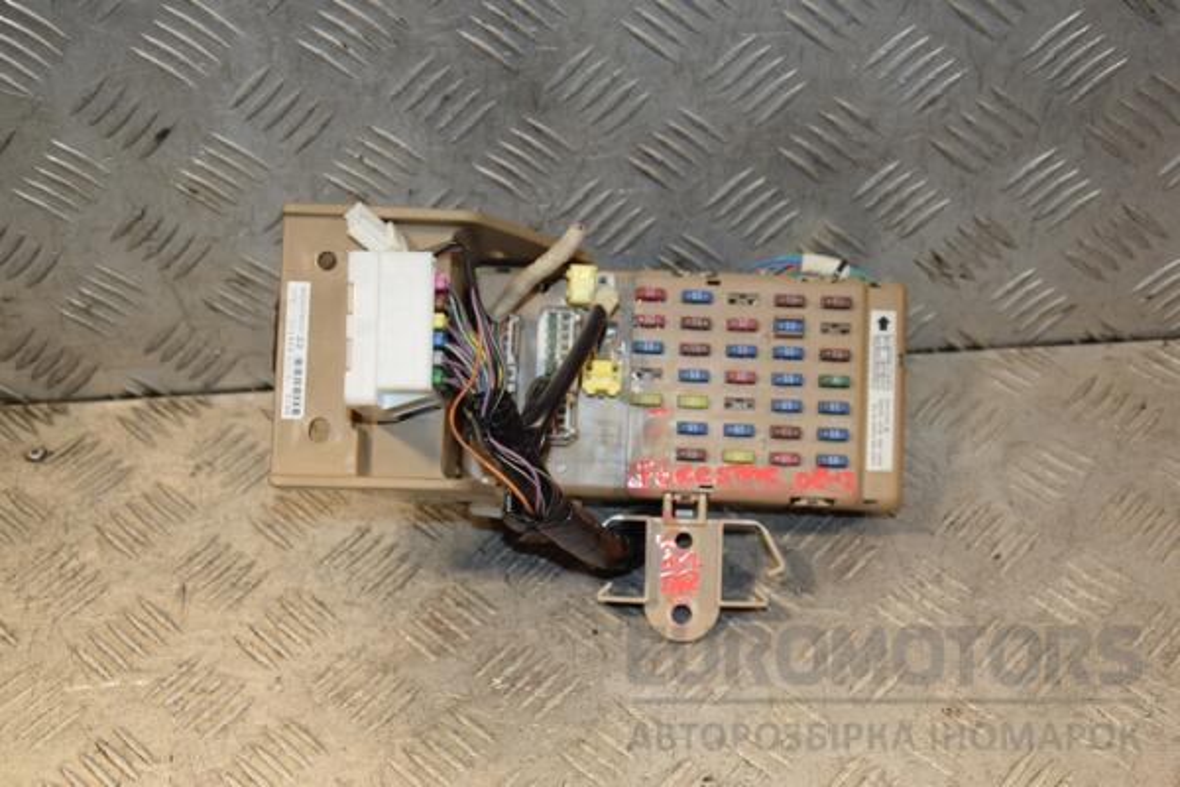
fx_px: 1868
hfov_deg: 35.1
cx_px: 590
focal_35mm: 57
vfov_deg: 23.8
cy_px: 394
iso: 800
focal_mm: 38
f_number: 5.6
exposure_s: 1/200
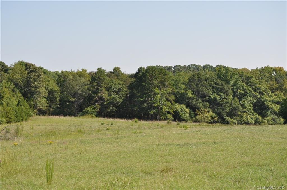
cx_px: 144
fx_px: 657
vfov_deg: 16.5
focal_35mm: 82
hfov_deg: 24.7
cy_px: 95
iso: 200
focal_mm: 55
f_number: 9
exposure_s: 1/320
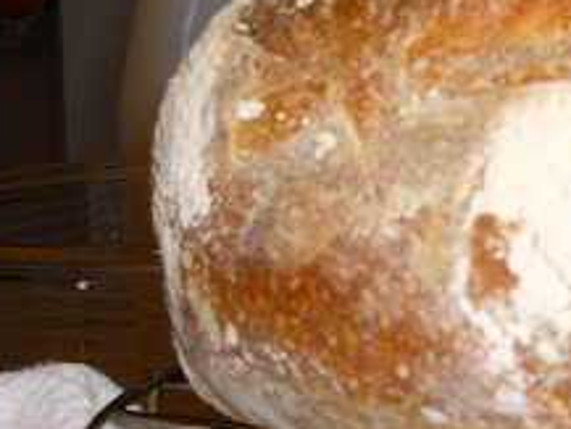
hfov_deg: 17.6
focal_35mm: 105
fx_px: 1733
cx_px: 726
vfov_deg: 14.1
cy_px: 103
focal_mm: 6.3
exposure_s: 1/45
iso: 100
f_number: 2.8
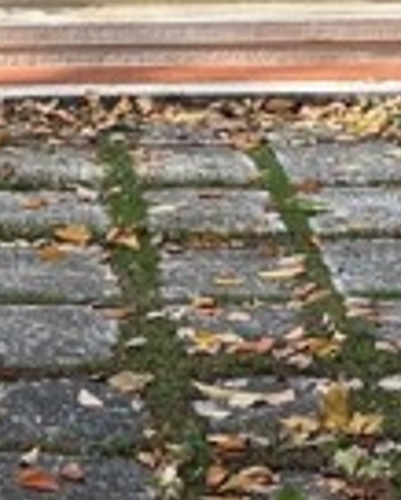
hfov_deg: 6.9
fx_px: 3319
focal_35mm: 224
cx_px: 40
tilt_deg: +1.0
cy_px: -625
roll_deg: +0.7
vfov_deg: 8.1
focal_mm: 5.7
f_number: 1.5
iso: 50
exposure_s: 1/814
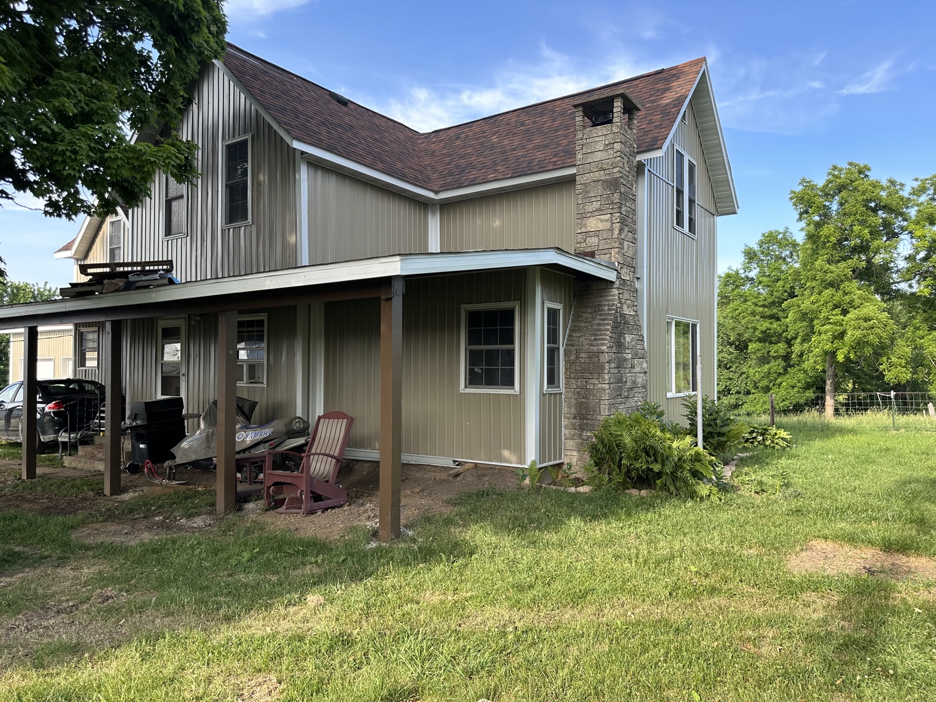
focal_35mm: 24
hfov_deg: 71.6
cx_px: 468
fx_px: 649
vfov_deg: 56.8
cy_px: 351
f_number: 1.78
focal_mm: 6.86
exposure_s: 1/650
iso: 80
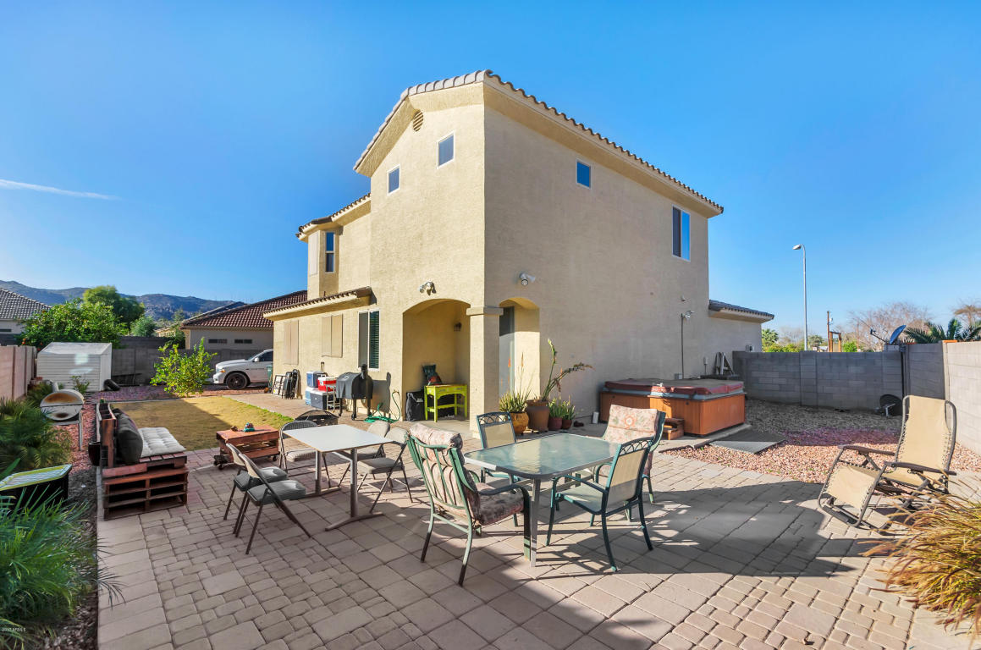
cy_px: 325
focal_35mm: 15
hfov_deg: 100.5
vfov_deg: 77.1
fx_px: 408
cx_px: 490
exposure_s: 1/400
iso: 400
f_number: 10
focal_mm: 10
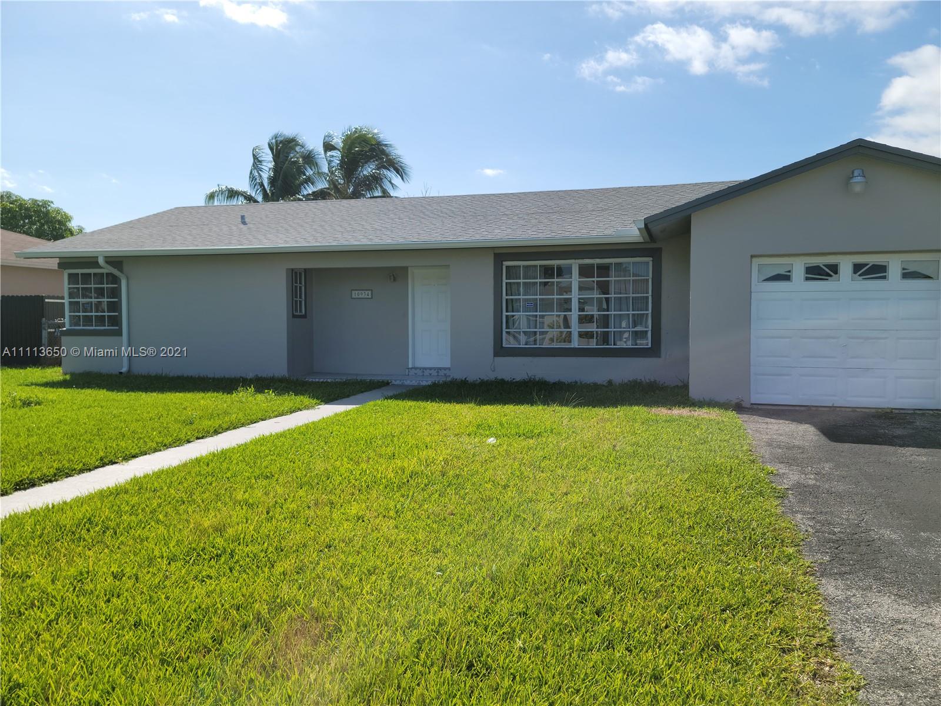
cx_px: 470
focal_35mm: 28
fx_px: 761
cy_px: 353
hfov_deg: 63.4
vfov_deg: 49.7
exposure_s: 1/1035
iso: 25
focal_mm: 5.9
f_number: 2
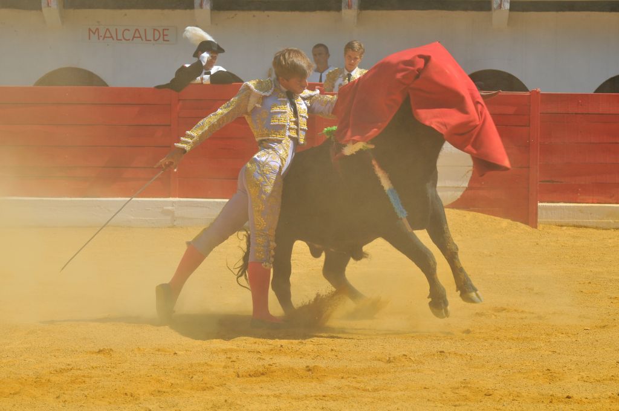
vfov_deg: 8.9
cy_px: 206
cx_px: 310
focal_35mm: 153
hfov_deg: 13.4
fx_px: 2627
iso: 200
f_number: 11
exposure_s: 1/350
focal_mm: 102
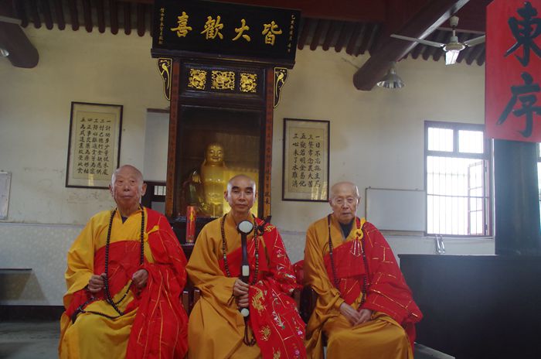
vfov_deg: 31.8
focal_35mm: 42
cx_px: 270
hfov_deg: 46.5
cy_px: 180
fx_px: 630
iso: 1600
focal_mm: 28
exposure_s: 1/50
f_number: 4.5
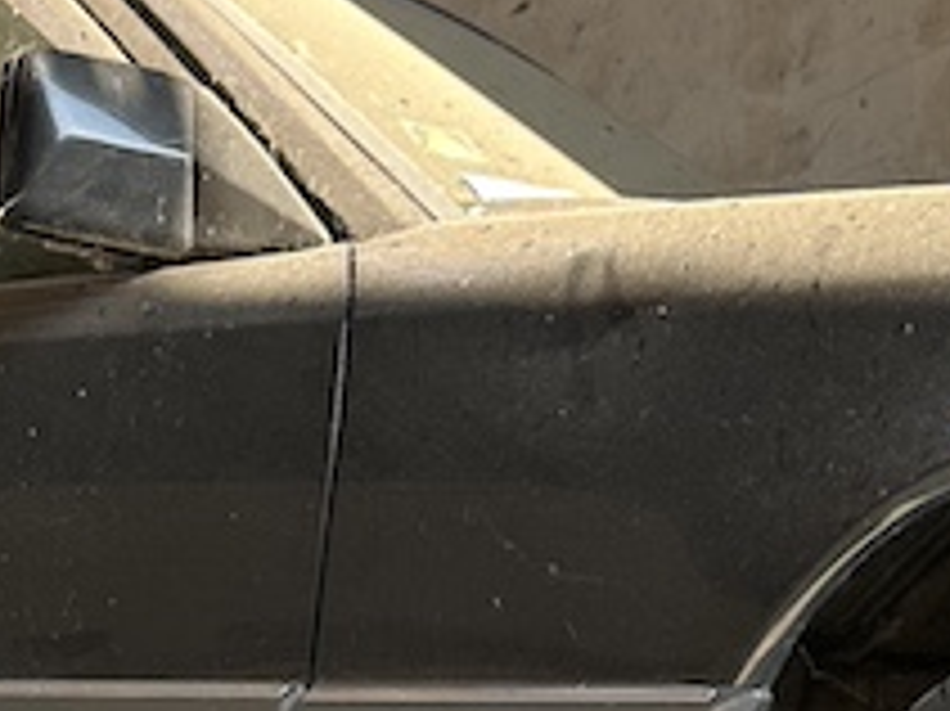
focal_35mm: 91
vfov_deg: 15.5
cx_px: 225
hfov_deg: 21.3
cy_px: 882
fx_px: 2496
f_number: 1.78
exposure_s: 1/157
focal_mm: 6.86
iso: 64
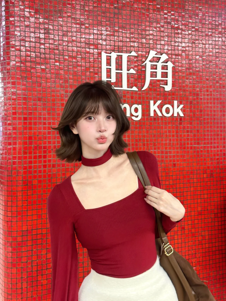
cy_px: 150
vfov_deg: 39.7
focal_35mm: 48
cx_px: 113
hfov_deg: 30.3
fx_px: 418
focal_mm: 6.86
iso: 320
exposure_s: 1/33
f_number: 1.78
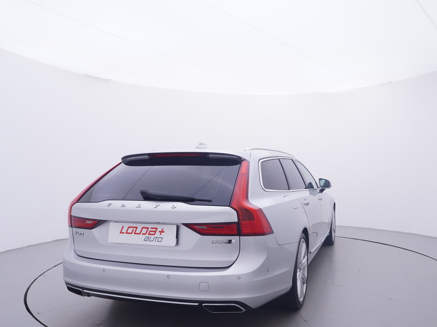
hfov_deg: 61.8
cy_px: 192
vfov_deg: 48.5
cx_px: 260
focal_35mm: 29
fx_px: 361
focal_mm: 15
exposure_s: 1/80
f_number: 5
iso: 200
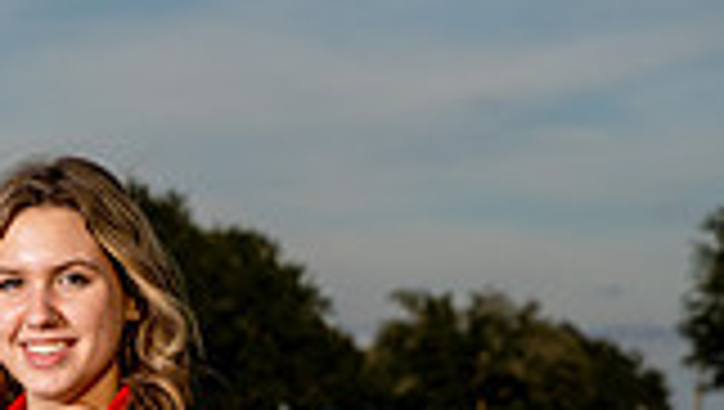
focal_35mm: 205
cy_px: 969
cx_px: 58
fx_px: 3940
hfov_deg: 10.4
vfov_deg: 5.7
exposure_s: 1/1000
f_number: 5.6
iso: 100
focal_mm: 70
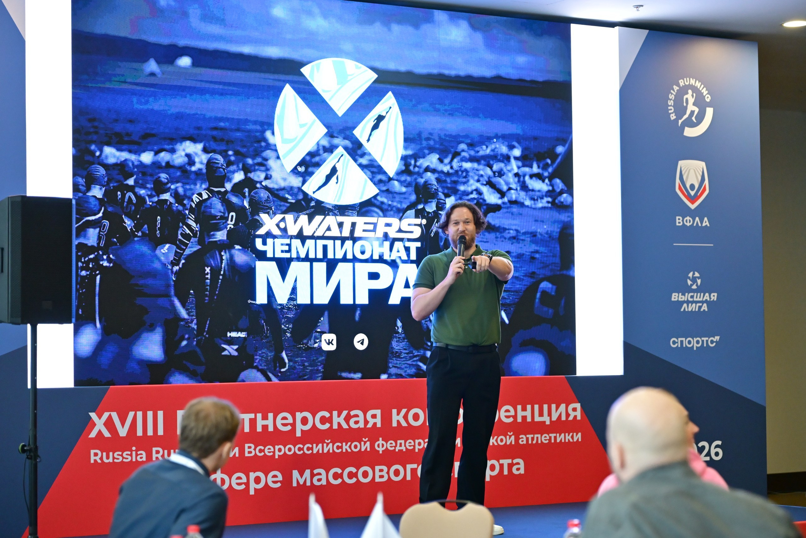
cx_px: 403
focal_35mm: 78
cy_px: 269
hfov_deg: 26.0
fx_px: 1747
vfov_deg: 17.5
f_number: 2.5
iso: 6400
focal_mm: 78
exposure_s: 1/250
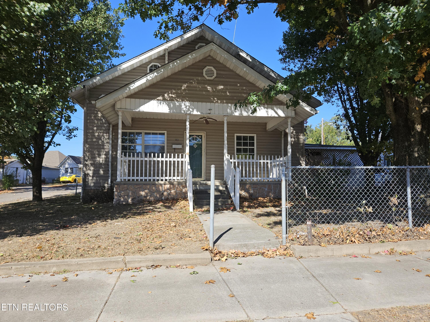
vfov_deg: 58.9
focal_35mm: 23
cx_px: 215
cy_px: 161
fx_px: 286
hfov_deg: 73.9
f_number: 1.8
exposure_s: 1/984
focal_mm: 5.4
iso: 25
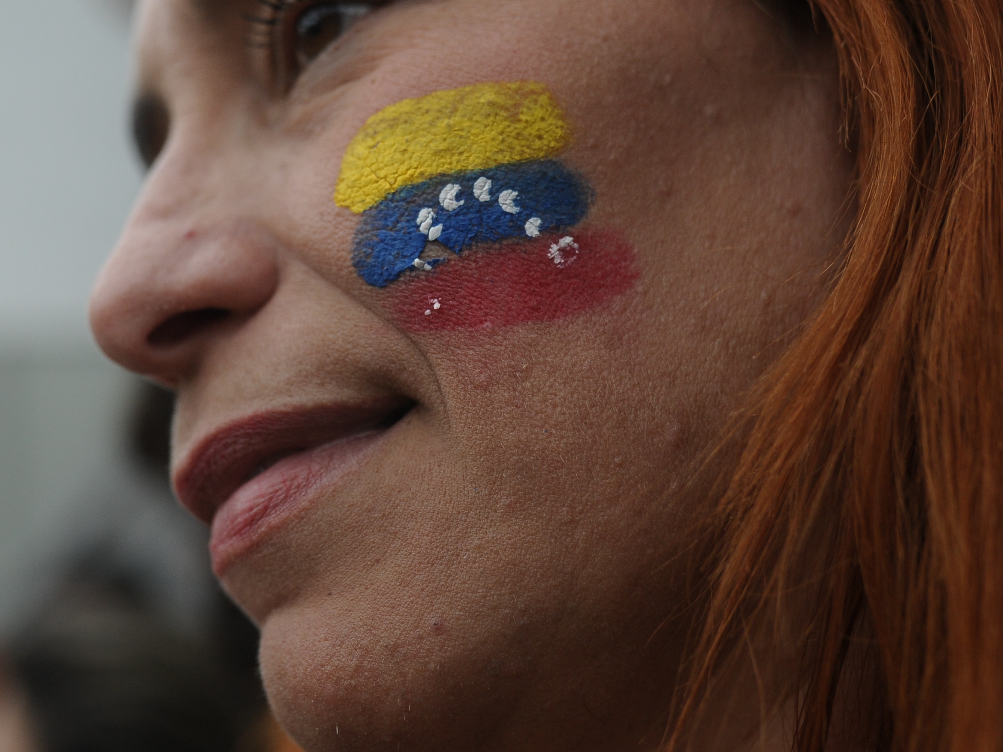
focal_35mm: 61
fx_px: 1767
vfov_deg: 23.9
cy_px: 244
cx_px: 376
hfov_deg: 31.5
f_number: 2.8
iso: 1000
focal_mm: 35
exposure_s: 1/4000
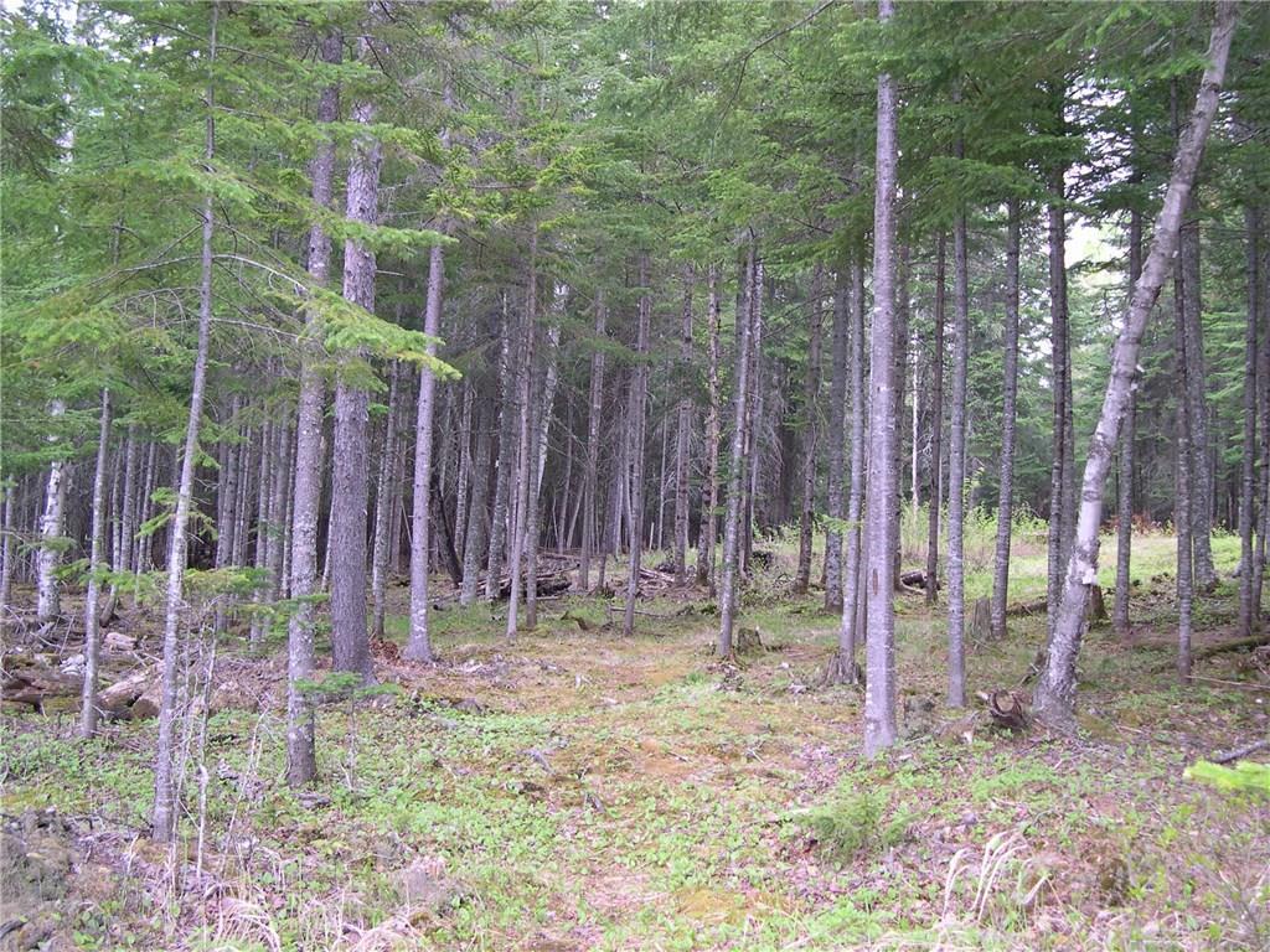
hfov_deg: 49.0
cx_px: 635
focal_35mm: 38
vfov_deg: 37.7
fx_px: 1394
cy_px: 476
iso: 100
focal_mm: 8
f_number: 2.8
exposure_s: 1/40.2
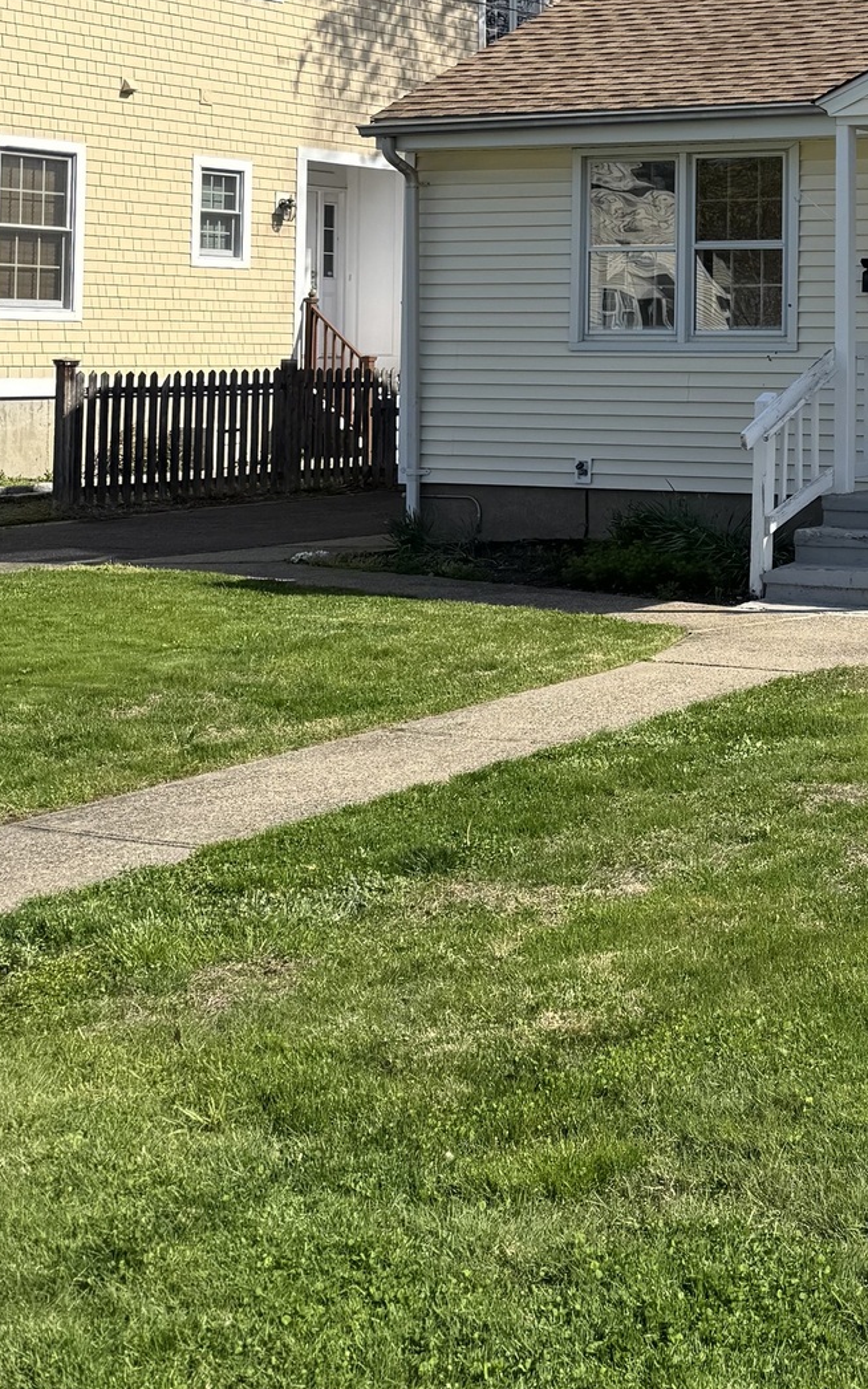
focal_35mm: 56
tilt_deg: +1.3
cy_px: 297
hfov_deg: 21.1
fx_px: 2120
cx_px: 1110
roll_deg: -0.1
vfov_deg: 35.2
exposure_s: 1/3247
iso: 80
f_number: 1.78
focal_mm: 6.76
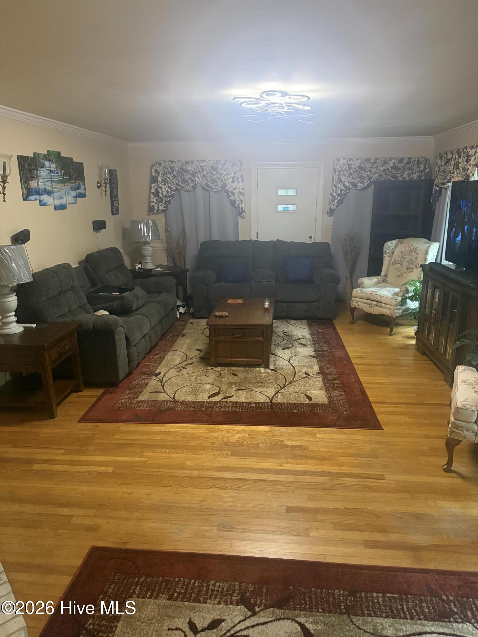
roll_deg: +0.2
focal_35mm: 24
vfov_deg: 71.6
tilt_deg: -14.5
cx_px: 239
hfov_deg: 56.8
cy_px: 318
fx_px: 442
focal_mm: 6.76
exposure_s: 1/60
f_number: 1.78
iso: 800
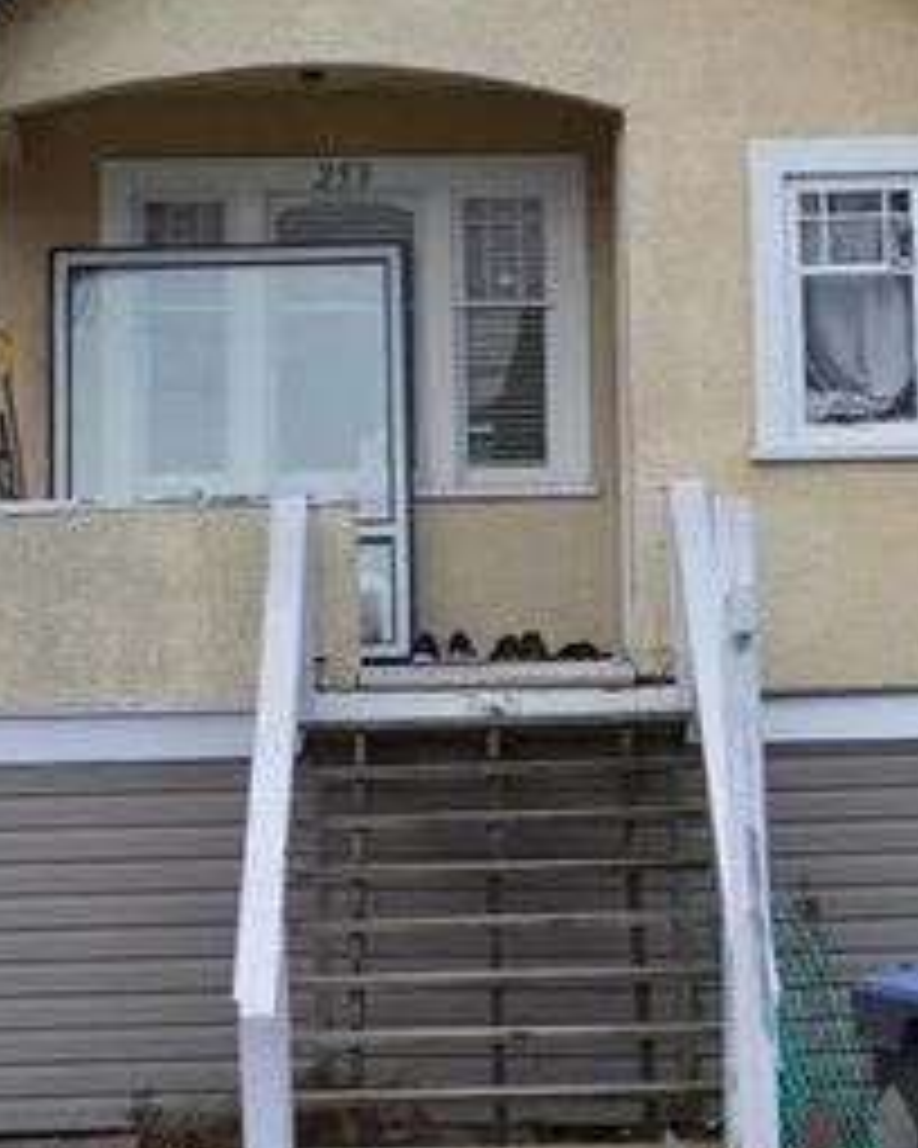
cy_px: 333
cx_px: 594
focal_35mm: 109
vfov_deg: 17.5
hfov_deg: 14.1
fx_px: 3708
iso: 200
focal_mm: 31
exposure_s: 1/160
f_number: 6.3
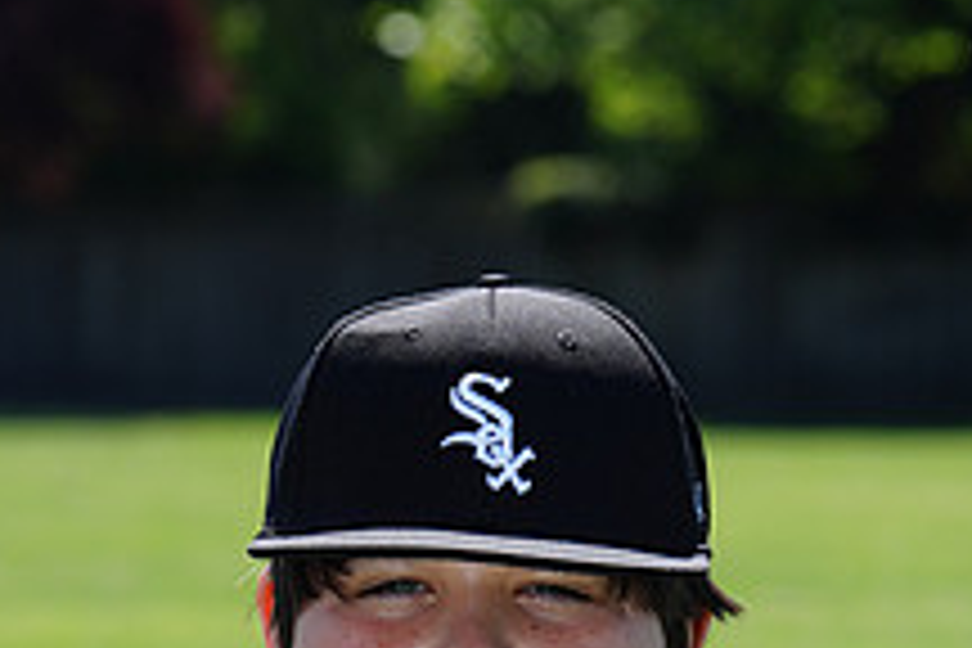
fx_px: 11960
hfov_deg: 4.7
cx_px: 603
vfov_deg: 3.1
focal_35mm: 443
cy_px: 835
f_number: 9
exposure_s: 1/250
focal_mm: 165
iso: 200
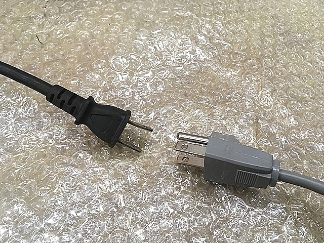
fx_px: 271
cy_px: 122
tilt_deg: -59.5
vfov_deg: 48.2
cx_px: 162
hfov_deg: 61.7
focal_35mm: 29
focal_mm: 4.15
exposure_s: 1/30
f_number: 2.2
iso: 100
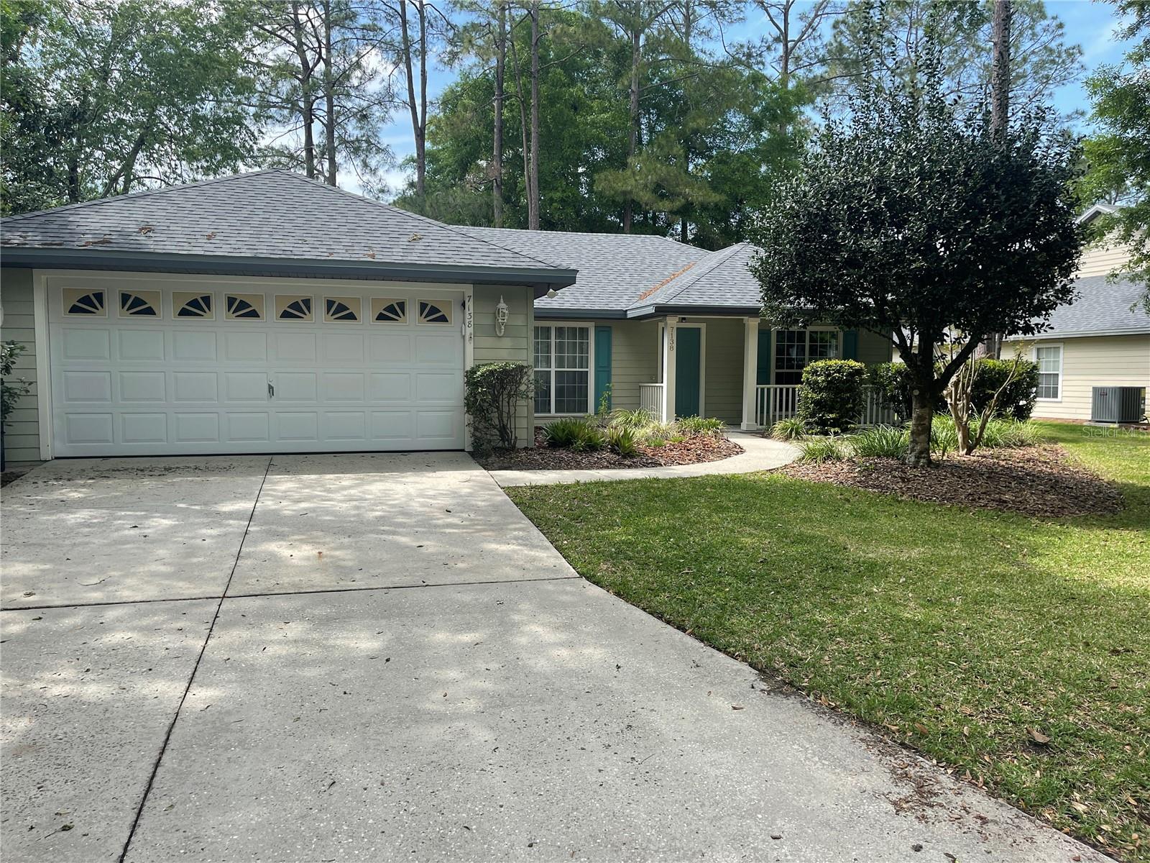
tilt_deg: -4.3
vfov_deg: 53.1
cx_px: 575
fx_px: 864
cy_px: 432
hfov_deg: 67.3
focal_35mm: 26
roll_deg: -0.9
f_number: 1.6
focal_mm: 5.1
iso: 32
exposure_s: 1/930
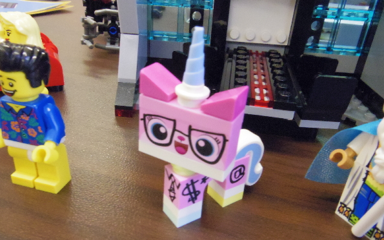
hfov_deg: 61.2
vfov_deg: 40.6
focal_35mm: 31
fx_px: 324
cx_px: 192
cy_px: 128
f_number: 6.3
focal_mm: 5.2
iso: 2500
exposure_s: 1/50
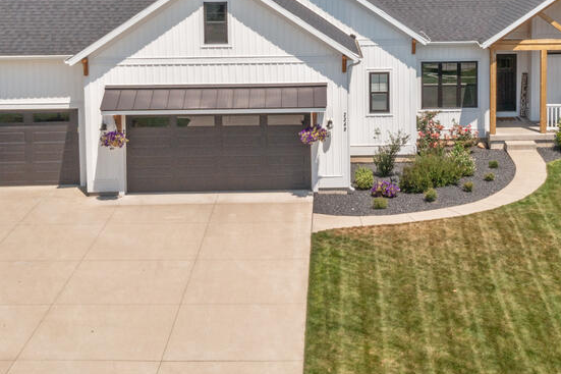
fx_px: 950
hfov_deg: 32.7
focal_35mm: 61
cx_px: 367
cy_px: 17
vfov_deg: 21.6
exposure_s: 1/320
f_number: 11
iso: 100
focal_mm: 10.26
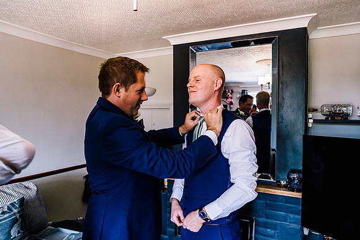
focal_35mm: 24
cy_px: 120
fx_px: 240
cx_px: 180
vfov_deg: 53.2
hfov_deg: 73.7
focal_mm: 24
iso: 2000
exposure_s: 1/250
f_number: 2.8
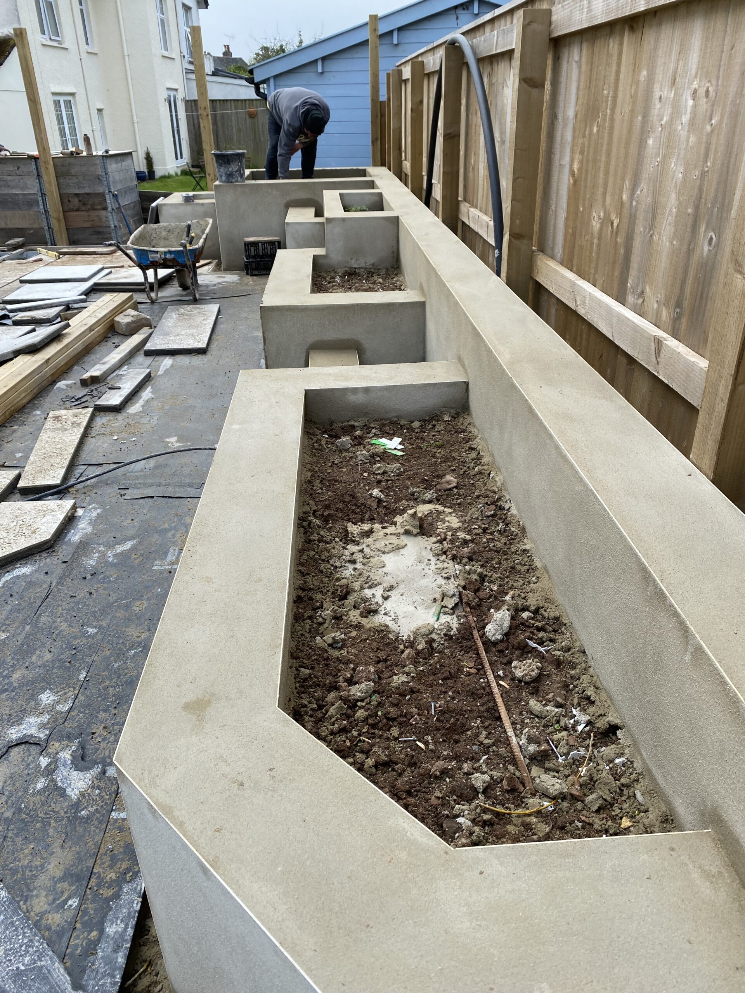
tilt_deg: -26.8
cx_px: 372
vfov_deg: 67.3
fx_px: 746
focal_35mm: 26
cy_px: 496
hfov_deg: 53.1
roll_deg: +2.4
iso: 32
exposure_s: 1/965
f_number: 1.8
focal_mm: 4.25
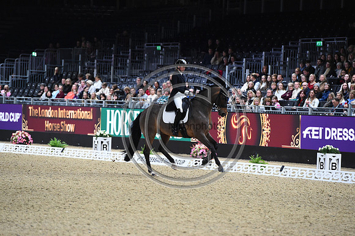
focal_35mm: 200
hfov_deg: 10.3
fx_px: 1971
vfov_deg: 6.9
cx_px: 178
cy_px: 118
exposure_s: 1/640
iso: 5000
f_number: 4.5
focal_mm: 200
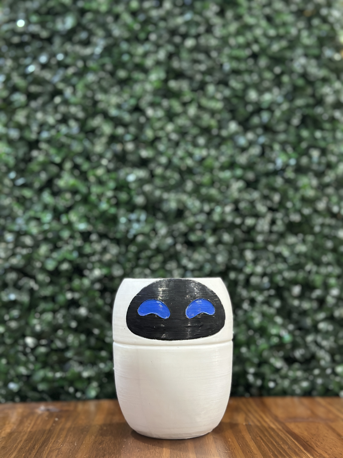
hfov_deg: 30.3
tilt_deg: +5.0
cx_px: 172
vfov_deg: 39.7
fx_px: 634
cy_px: 229
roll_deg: -0.2
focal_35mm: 48
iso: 320
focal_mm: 6.86
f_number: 1.78
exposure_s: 1/50
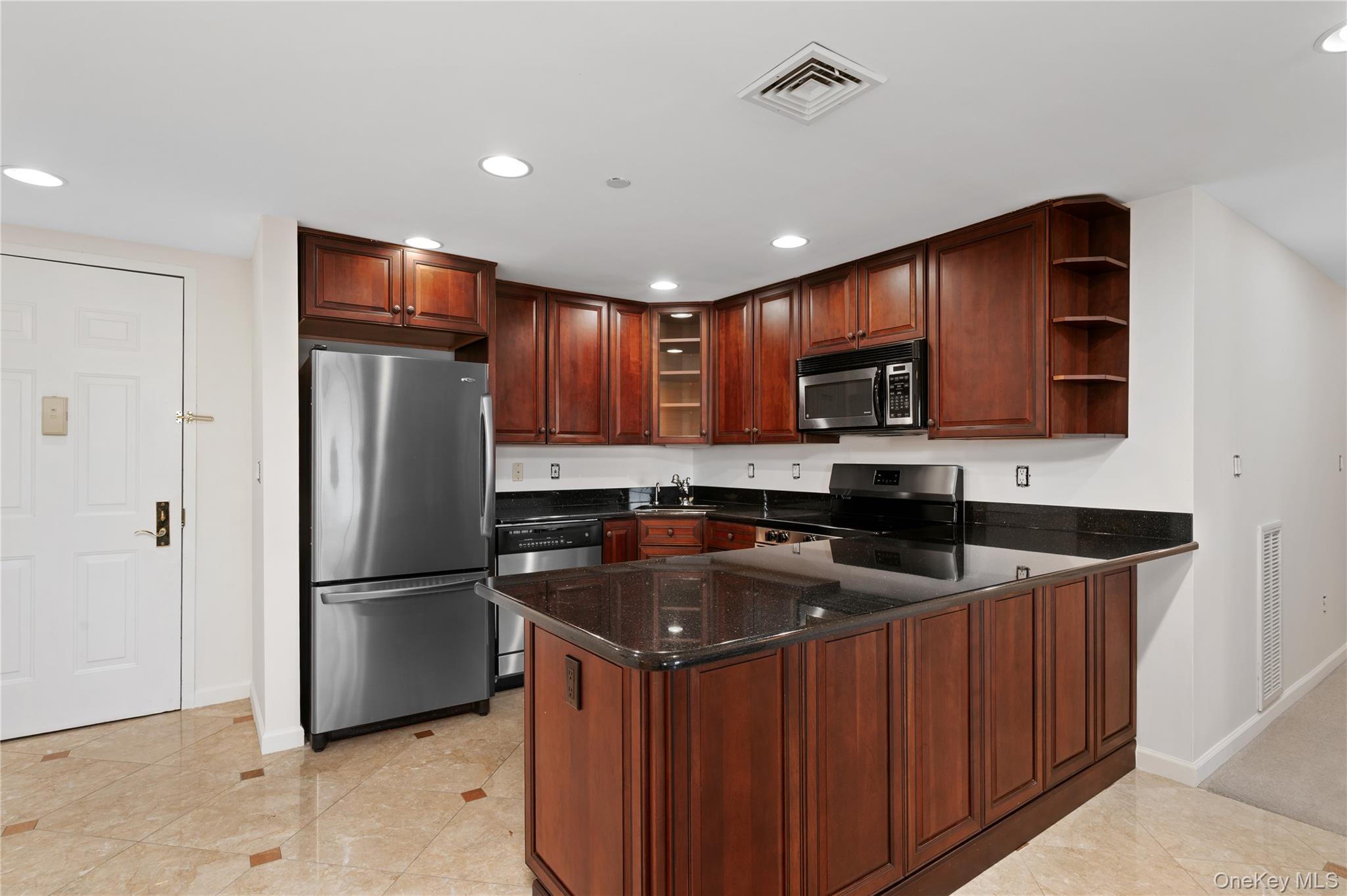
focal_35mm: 18
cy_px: 448
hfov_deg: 91.7
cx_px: 674
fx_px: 654
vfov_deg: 68.8
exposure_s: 1/3
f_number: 9
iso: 400
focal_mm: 17.5
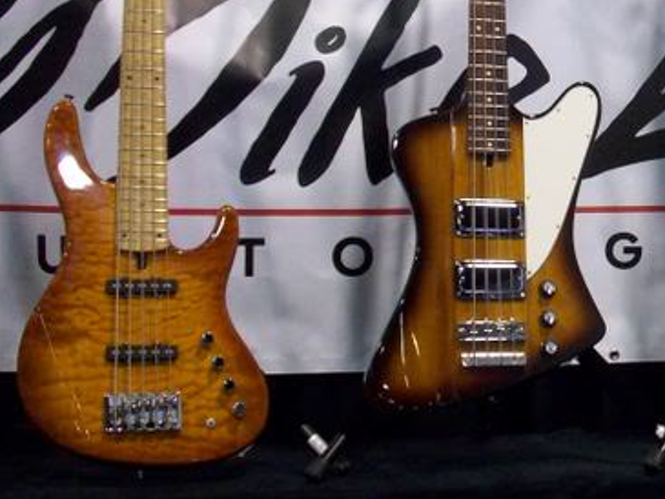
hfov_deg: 22.8
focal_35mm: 81
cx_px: 712
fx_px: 1557
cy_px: 87
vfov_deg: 18.0
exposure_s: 1/50.5
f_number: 2.8
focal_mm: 6.2
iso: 160
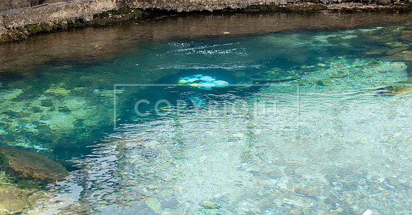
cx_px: 206
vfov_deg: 18.7
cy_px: 79
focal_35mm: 61
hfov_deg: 35.1
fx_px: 651
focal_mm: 38
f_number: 7.1
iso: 200
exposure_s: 1/50
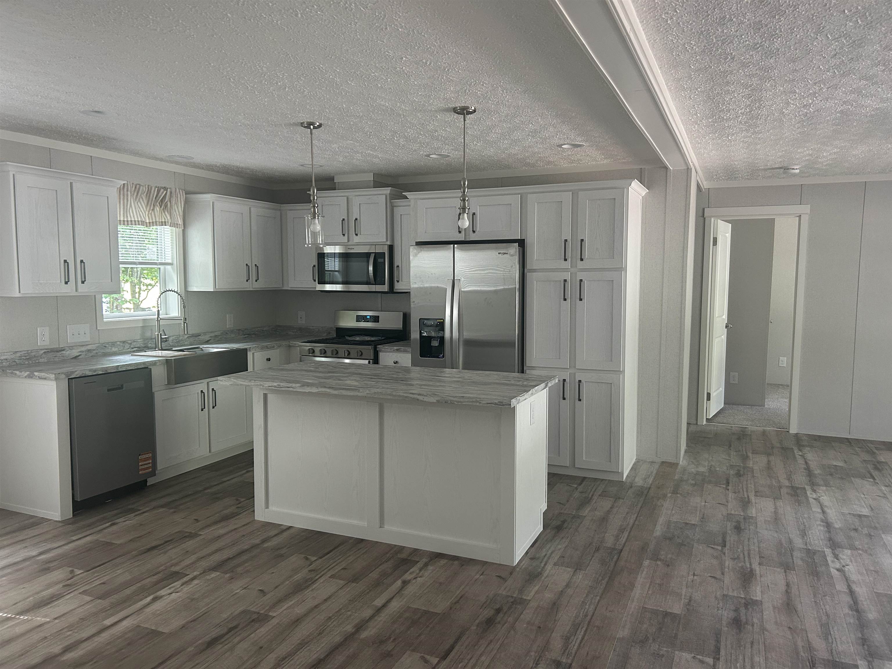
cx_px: 446
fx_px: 670
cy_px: 334
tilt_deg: -5.8
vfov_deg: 53.1
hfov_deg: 67.3
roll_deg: +0.3
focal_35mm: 26
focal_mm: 5.7
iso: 200
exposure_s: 1/60
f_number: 1.5
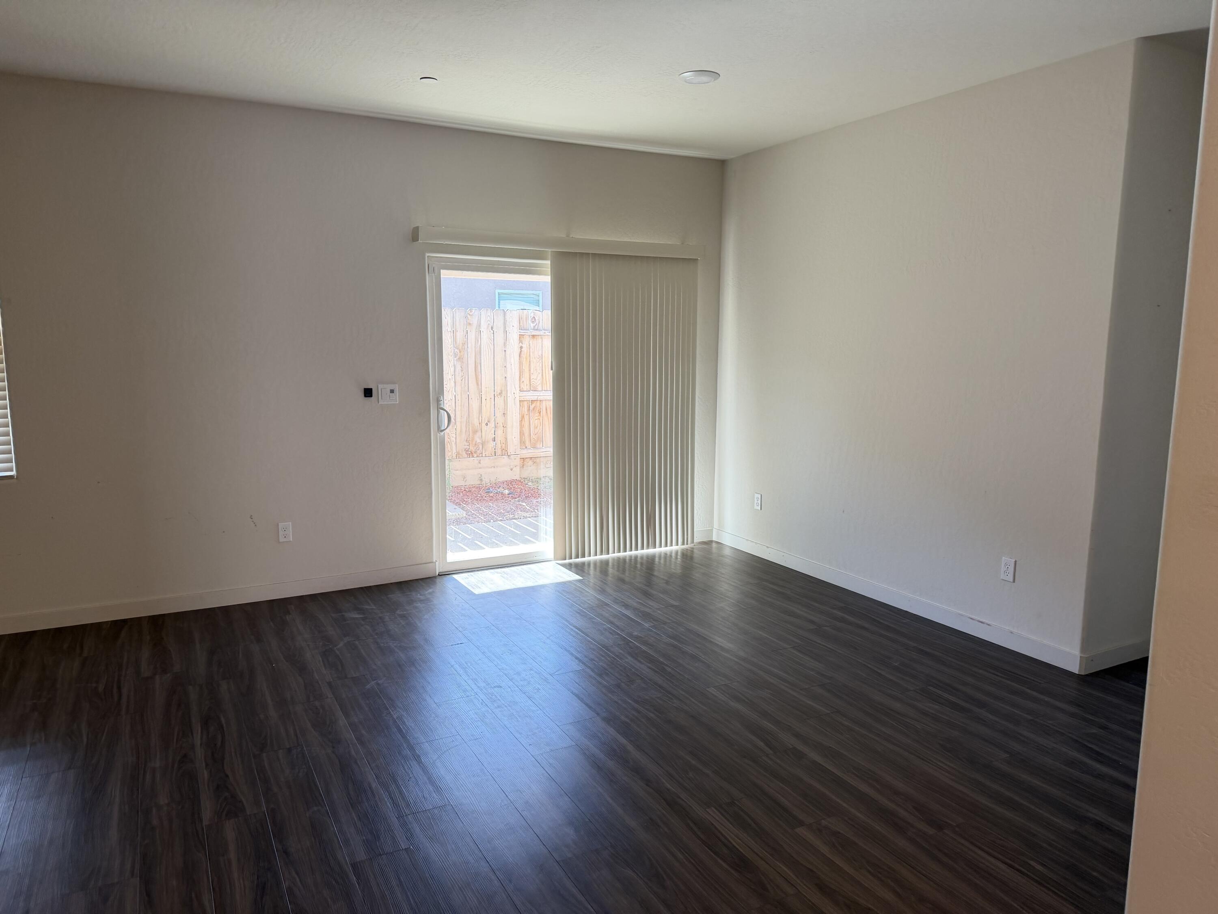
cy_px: 457
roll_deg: +0.6
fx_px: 844
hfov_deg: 71.6
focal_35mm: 24
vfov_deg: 56.8
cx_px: 609
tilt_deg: -9.5
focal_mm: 6.76
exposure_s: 1/120
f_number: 1.78
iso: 125
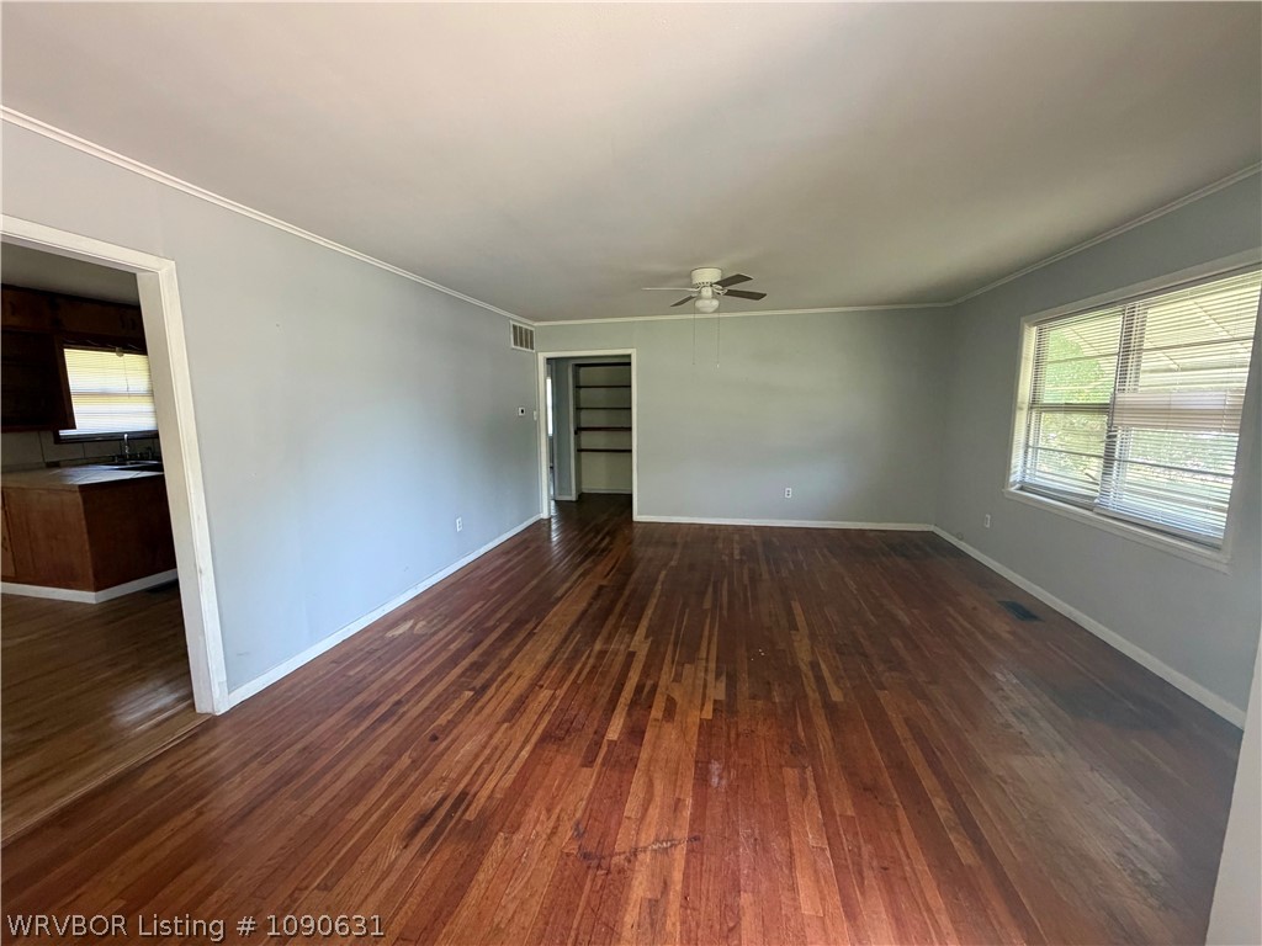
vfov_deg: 85.7
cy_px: 473
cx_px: 631
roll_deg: +0.8
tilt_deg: -7.8
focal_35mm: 14
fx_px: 510
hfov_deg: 102.1
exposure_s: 1/88
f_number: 2.2
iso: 320
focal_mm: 2.22
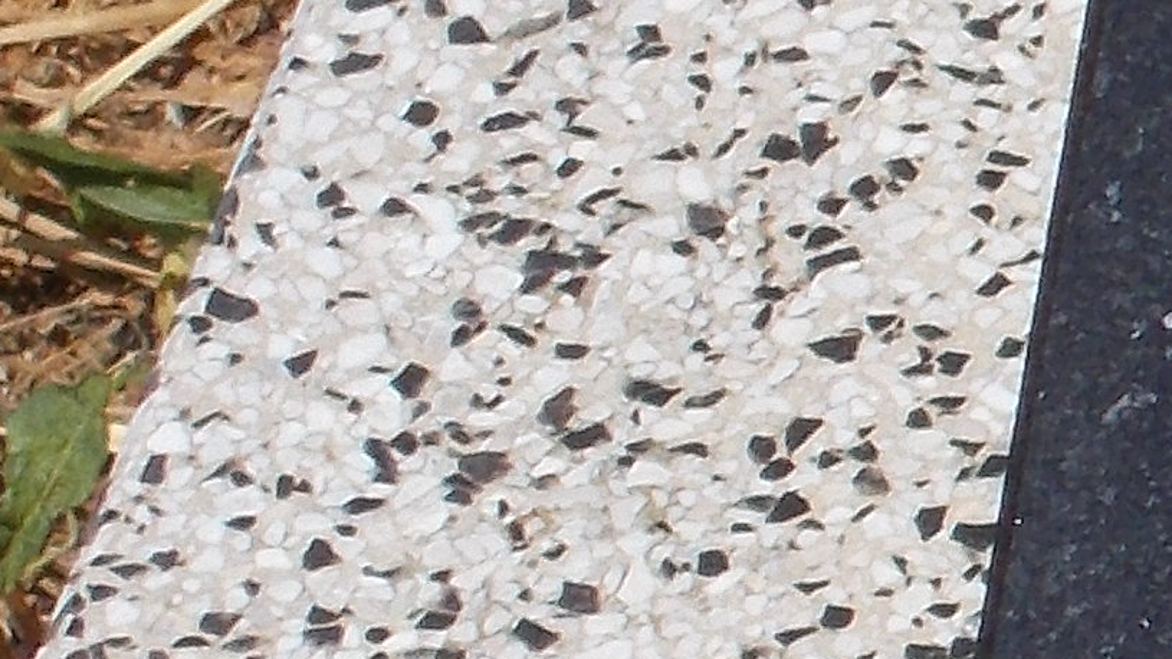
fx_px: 16467
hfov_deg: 4.0
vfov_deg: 2.3
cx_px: 3279
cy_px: 886
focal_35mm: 530
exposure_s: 1/400
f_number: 6.3
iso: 80
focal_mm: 15.4
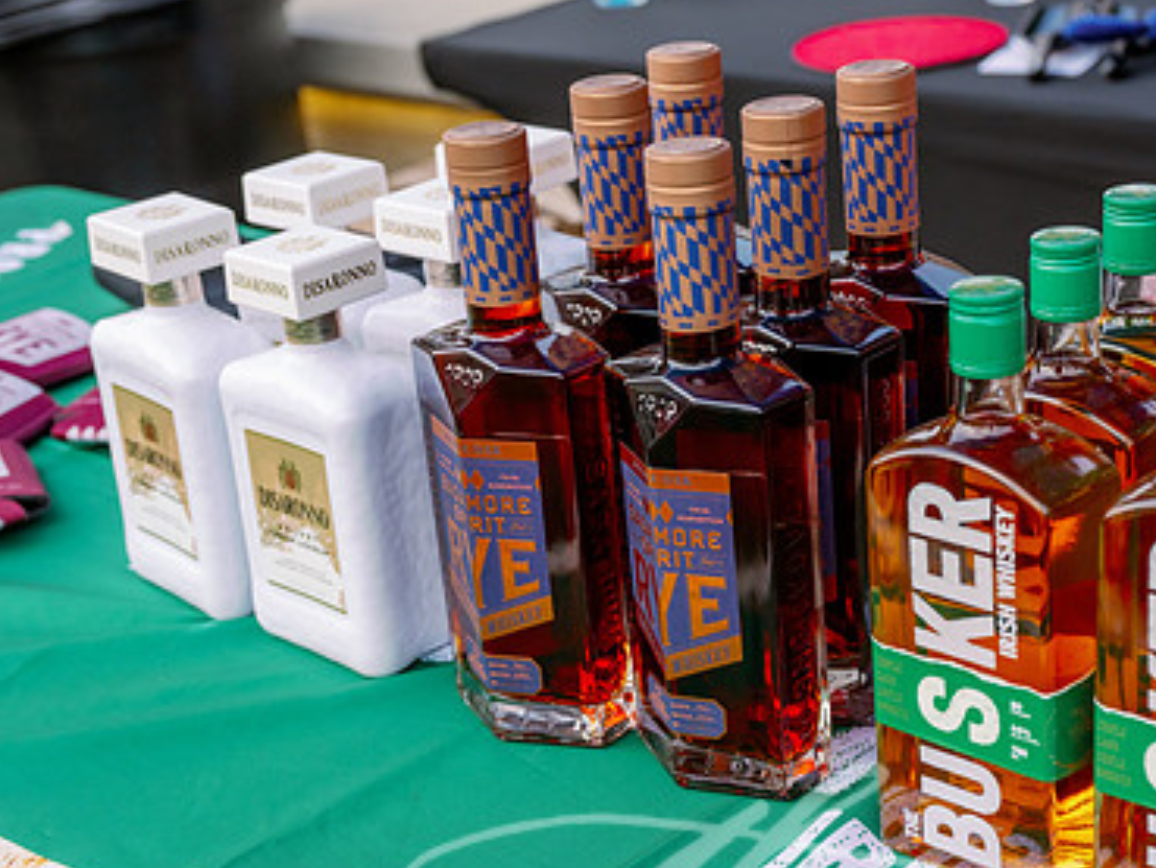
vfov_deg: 22.5
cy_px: 584
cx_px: 708
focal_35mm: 65
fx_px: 2171
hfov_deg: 29.7
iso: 1000
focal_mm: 43
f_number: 4.5
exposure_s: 1/1000
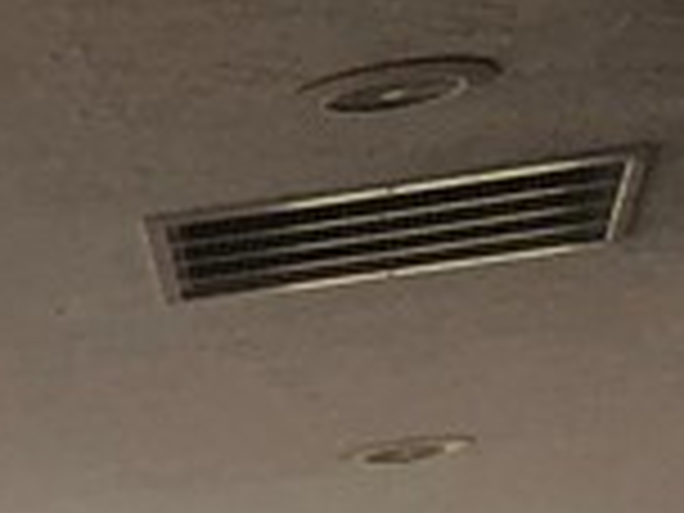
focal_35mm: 189
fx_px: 3735
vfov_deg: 7.0
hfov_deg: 8.8
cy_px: 1539
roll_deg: +2.2
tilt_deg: -5.3
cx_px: -1318
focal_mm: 3.99
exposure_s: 1/15
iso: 50
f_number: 1.8
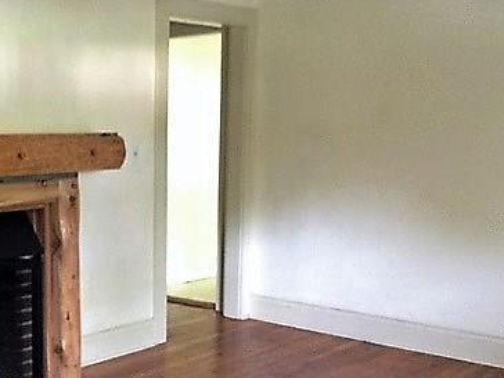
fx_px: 844
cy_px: 245
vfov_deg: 25.1
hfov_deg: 32.4
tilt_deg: -9.3
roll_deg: -0.9
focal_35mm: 58
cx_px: 109
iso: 400
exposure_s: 1/15
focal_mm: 4.12
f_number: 2.4
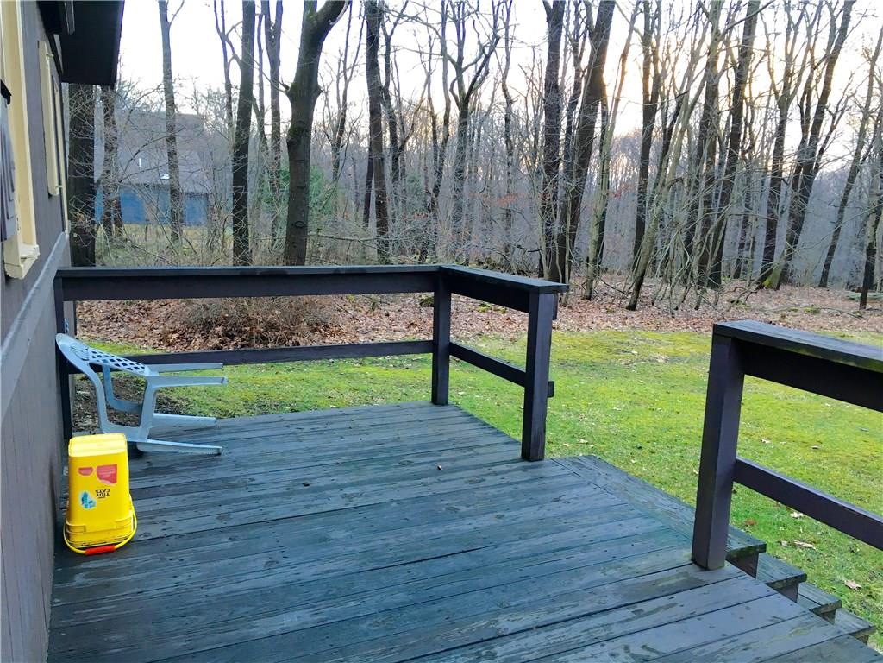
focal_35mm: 29
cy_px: 332
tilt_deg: -10.3
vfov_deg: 48.2
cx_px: 442
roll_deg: -1.8
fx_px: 740
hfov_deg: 61.7
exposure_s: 1/30
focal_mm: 4.15
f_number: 2.2
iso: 50
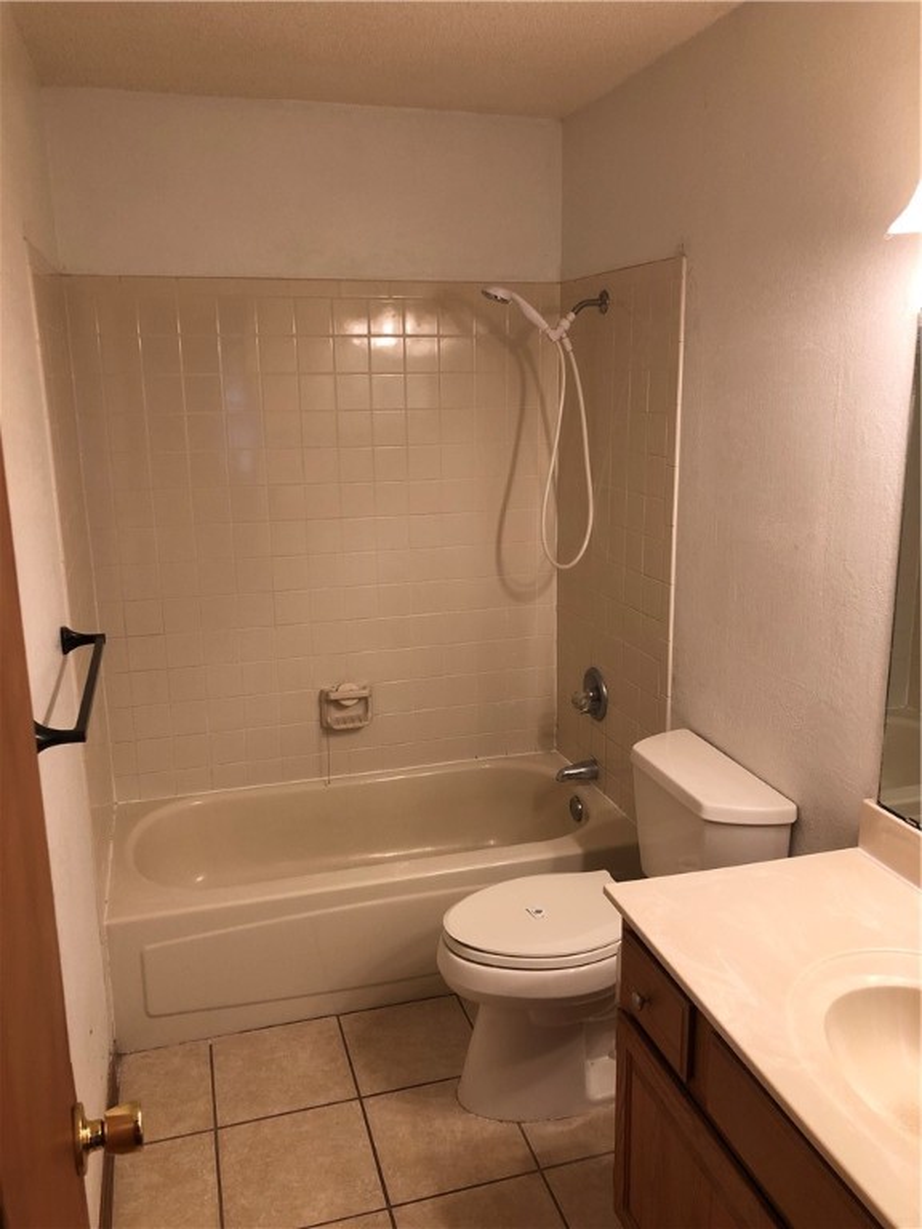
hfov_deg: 49.7
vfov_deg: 63.4
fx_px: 994
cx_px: 461
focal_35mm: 28
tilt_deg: -14.2
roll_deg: +0.1
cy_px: 614
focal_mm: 4
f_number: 1.8
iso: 40
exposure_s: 1/30
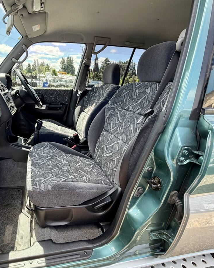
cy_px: 139
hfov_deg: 68.4
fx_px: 151
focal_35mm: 19
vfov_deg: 83.3
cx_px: 68
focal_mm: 2.22
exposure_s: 1/187
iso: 50
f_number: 2.2
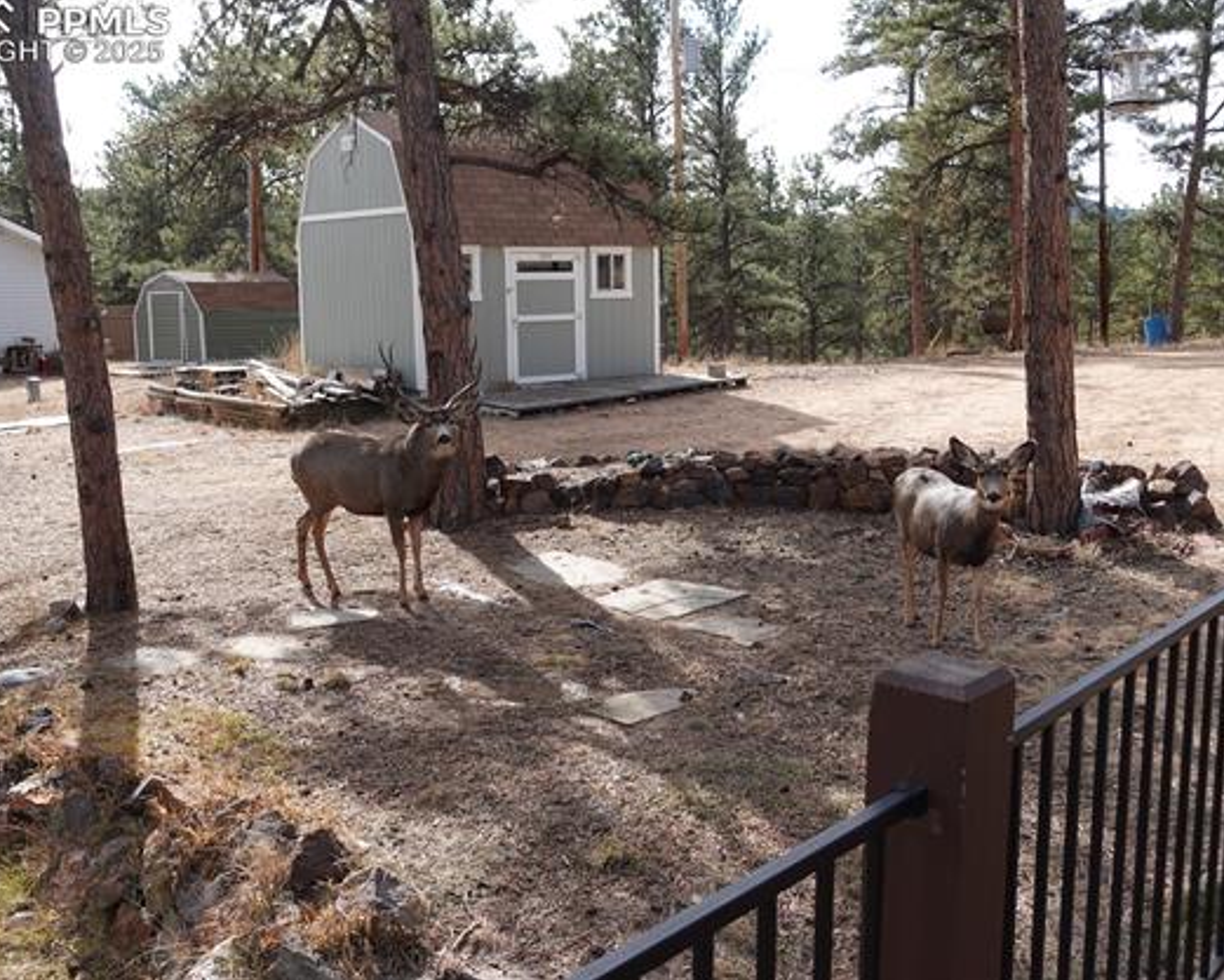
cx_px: 627
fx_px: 1377
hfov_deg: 47.9
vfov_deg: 39.2
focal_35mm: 38
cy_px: 482
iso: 125
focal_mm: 12.65
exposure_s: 1/400
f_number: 3.5
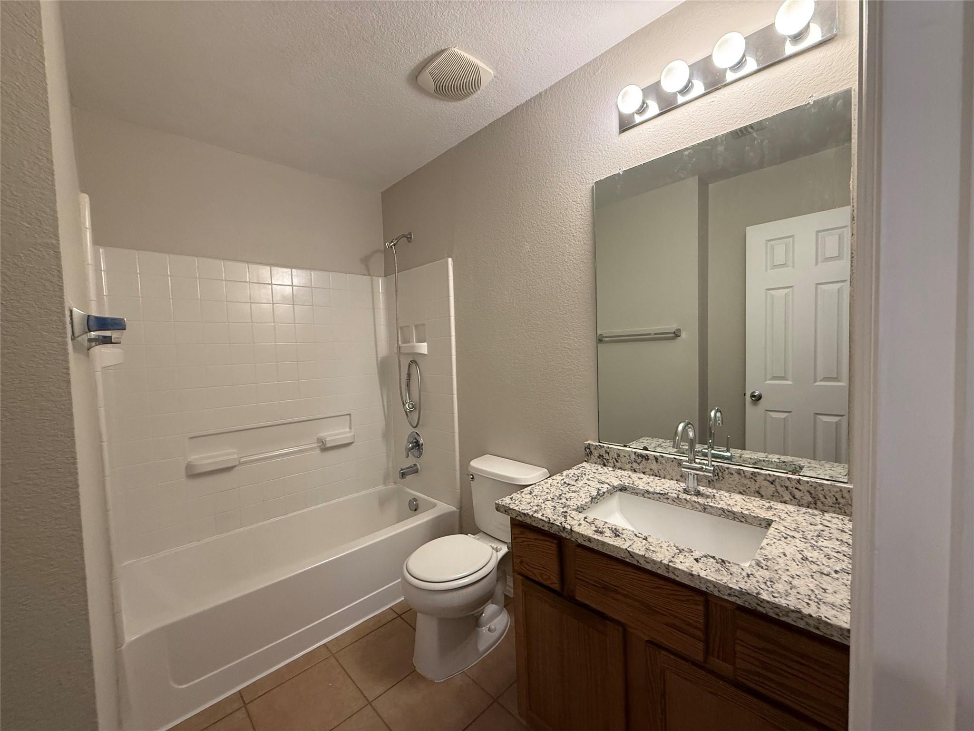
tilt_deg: -2.5
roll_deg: +1.6
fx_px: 394
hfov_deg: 102.1
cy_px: 366
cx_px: 487
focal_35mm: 14
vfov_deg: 85.7
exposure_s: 1/60
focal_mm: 2.22
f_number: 2.2
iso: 250
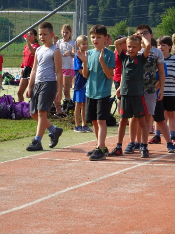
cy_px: 117
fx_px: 1038
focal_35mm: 154
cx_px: 88
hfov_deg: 9.6
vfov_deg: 12.8
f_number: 5.6
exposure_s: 1/160
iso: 80
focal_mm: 26.39
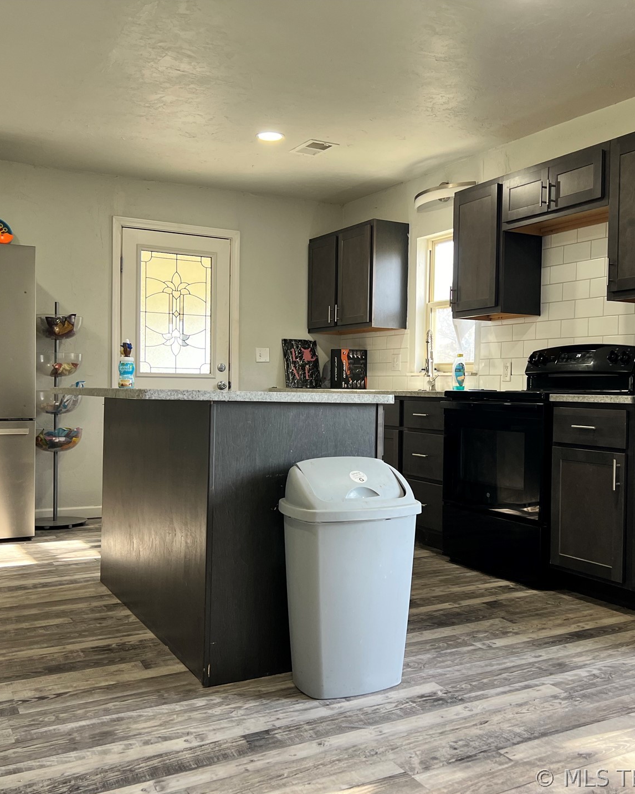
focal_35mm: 34
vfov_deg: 52.9
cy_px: 397
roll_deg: -0.8
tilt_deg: -2.3
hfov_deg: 43.3
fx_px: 799
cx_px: 360
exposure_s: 1/121
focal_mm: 5.7
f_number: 1.5
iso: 125
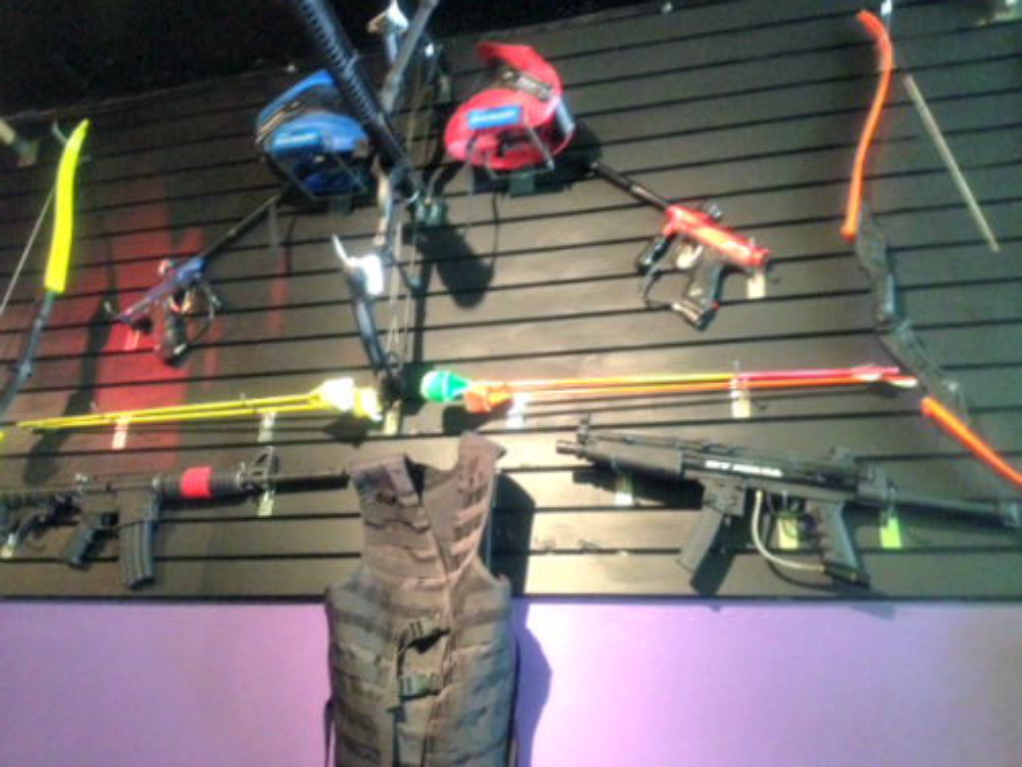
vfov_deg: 40.7
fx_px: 1033
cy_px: 384
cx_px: 511
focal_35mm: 35
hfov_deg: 52.6
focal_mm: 4.28
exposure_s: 1/15
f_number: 2.4
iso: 640
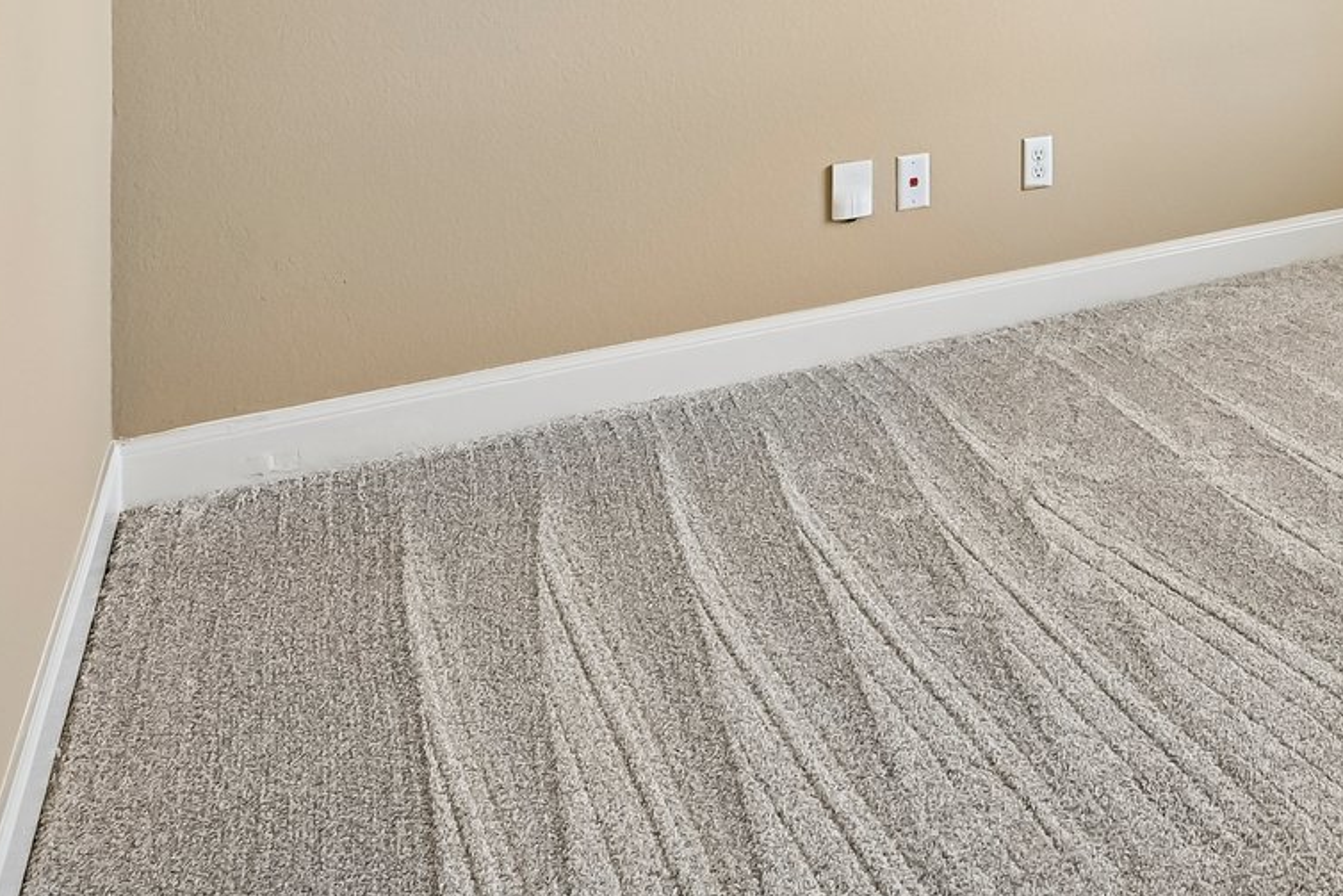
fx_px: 1418
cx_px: 1274
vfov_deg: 29.9
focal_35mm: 38
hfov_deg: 44.7
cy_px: -181
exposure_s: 1/15
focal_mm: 14
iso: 220
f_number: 8
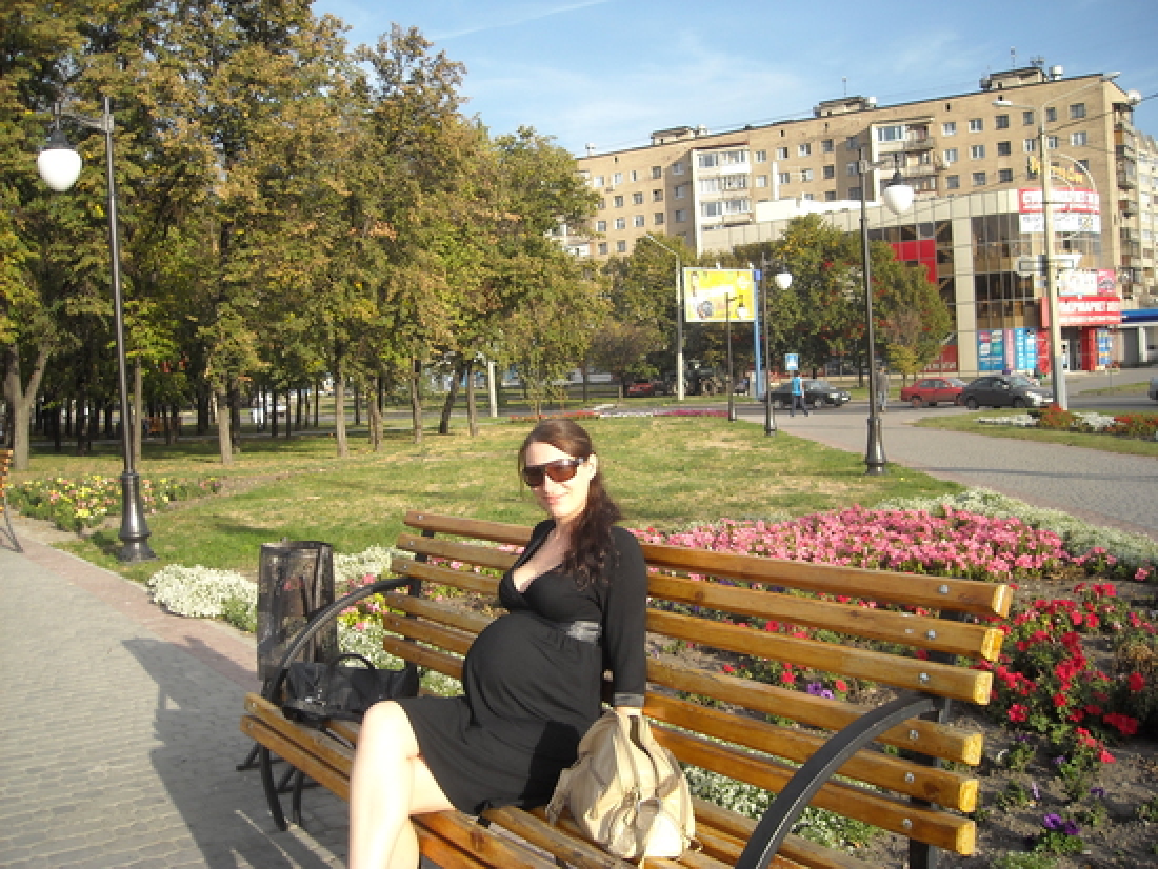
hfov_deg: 52.6
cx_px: 579
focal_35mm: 35
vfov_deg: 40.7
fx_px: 1171
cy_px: 434
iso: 64
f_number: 5.6
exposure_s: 1/135
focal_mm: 5.7
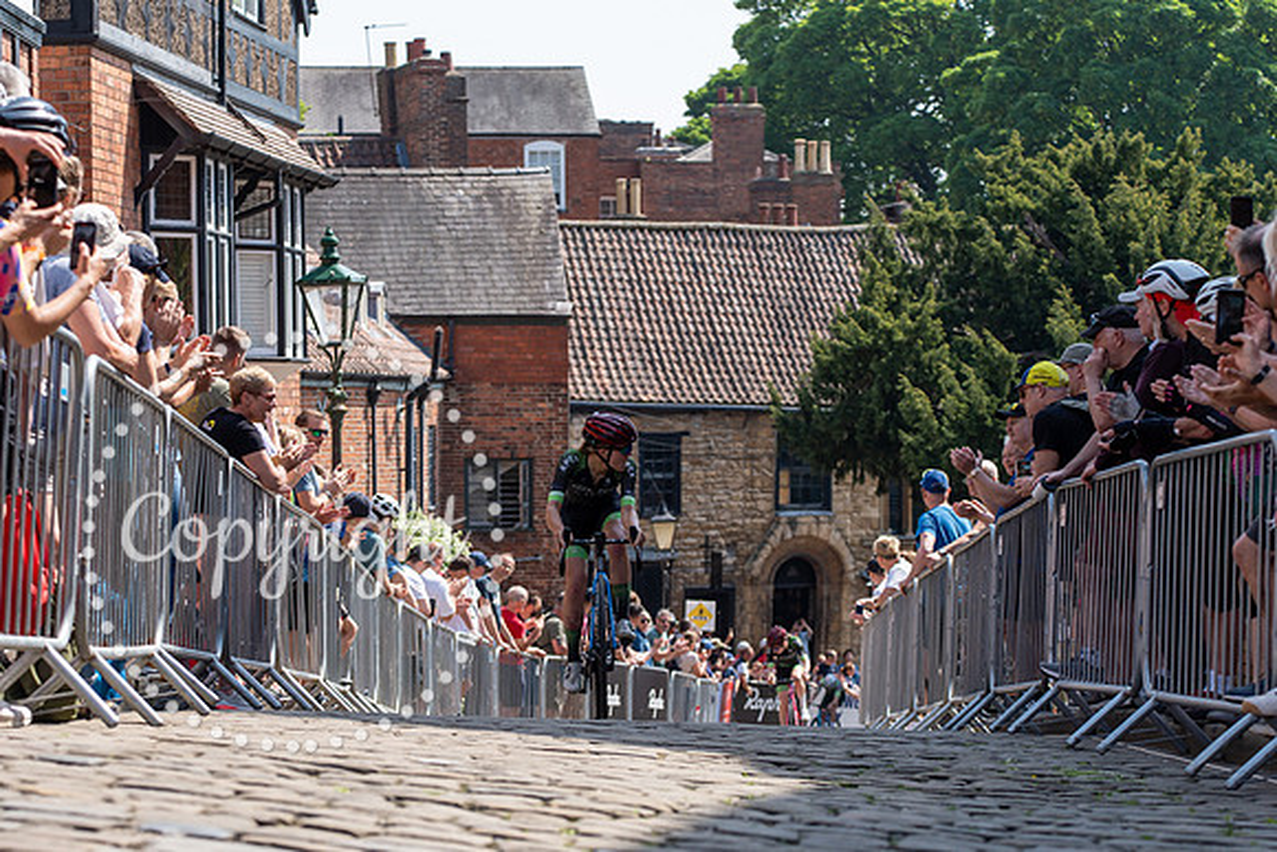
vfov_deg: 14.8
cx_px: 578
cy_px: 571
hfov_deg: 22.0
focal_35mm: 93
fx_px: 3283
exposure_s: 1/2500
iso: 160
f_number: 3.5
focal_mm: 69
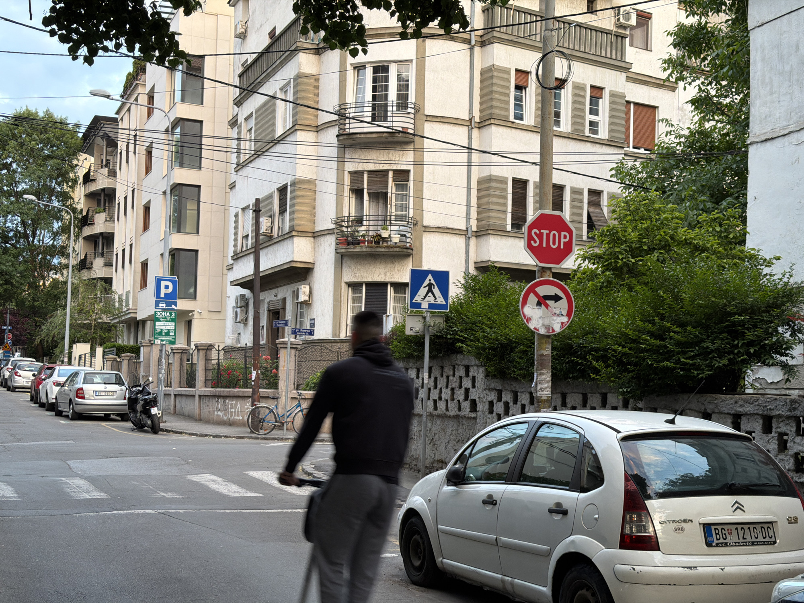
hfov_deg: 39.7
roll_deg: -0.9
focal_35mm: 48
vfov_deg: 30.3
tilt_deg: +4.4
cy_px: 302
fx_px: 1115
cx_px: 402
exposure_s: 1/60
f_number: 1.78
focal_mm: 6.76
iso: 125
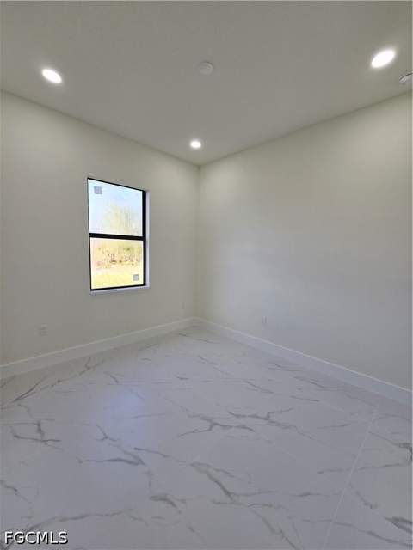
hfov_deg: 89.9
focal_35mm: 13
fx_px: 207
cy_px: 275
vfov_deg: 106.2
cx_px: 206
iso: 80
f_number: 2.2
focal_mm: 2.2
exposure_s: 1/120
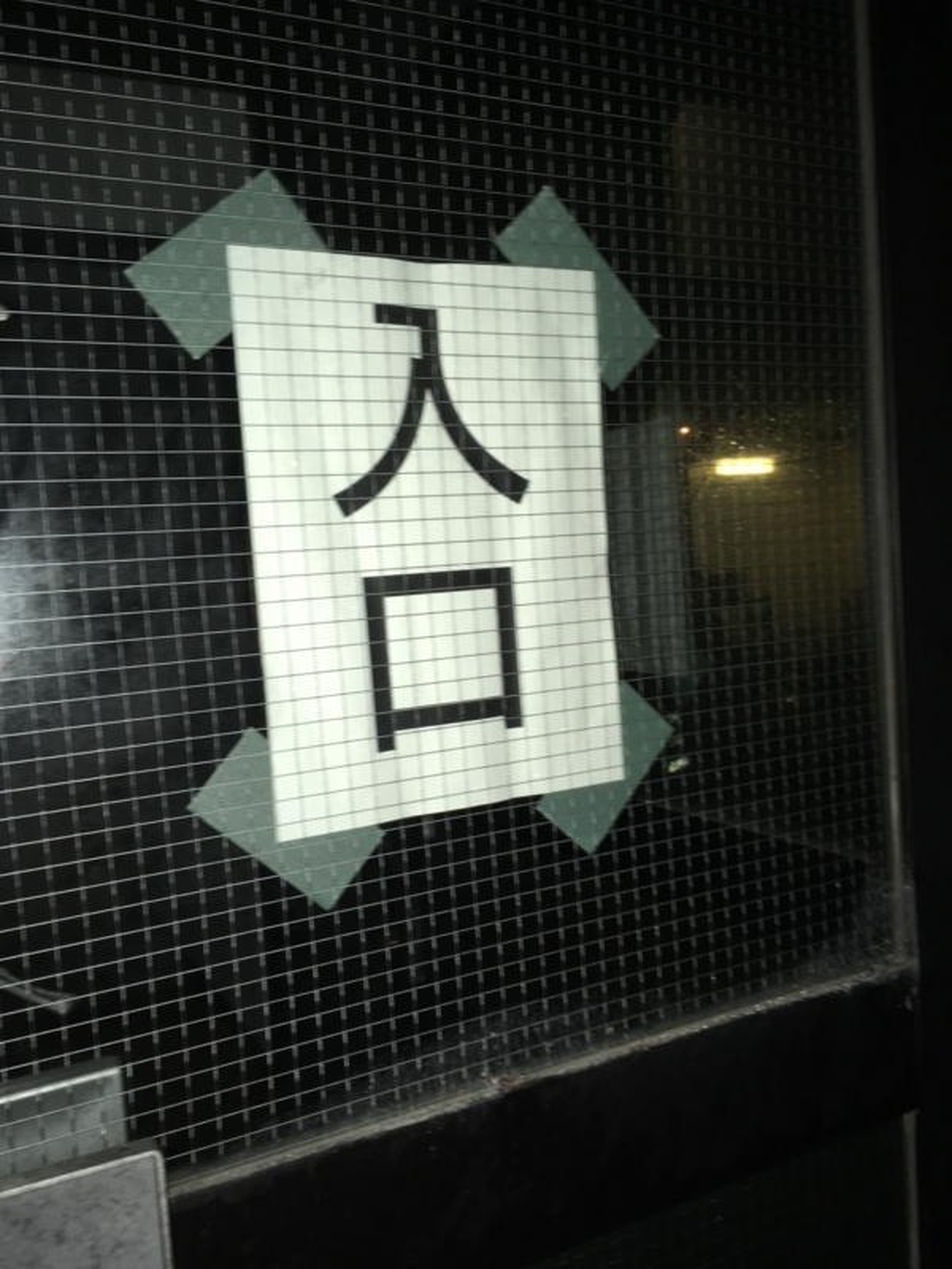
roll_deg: +5.3
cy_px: 634
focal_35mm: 29
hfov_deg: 48.2
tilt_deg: -4.2
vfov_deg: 61.7
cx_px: 476
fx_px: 1063
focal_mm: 4.15
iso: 32
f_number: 2.2
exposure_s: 1/16
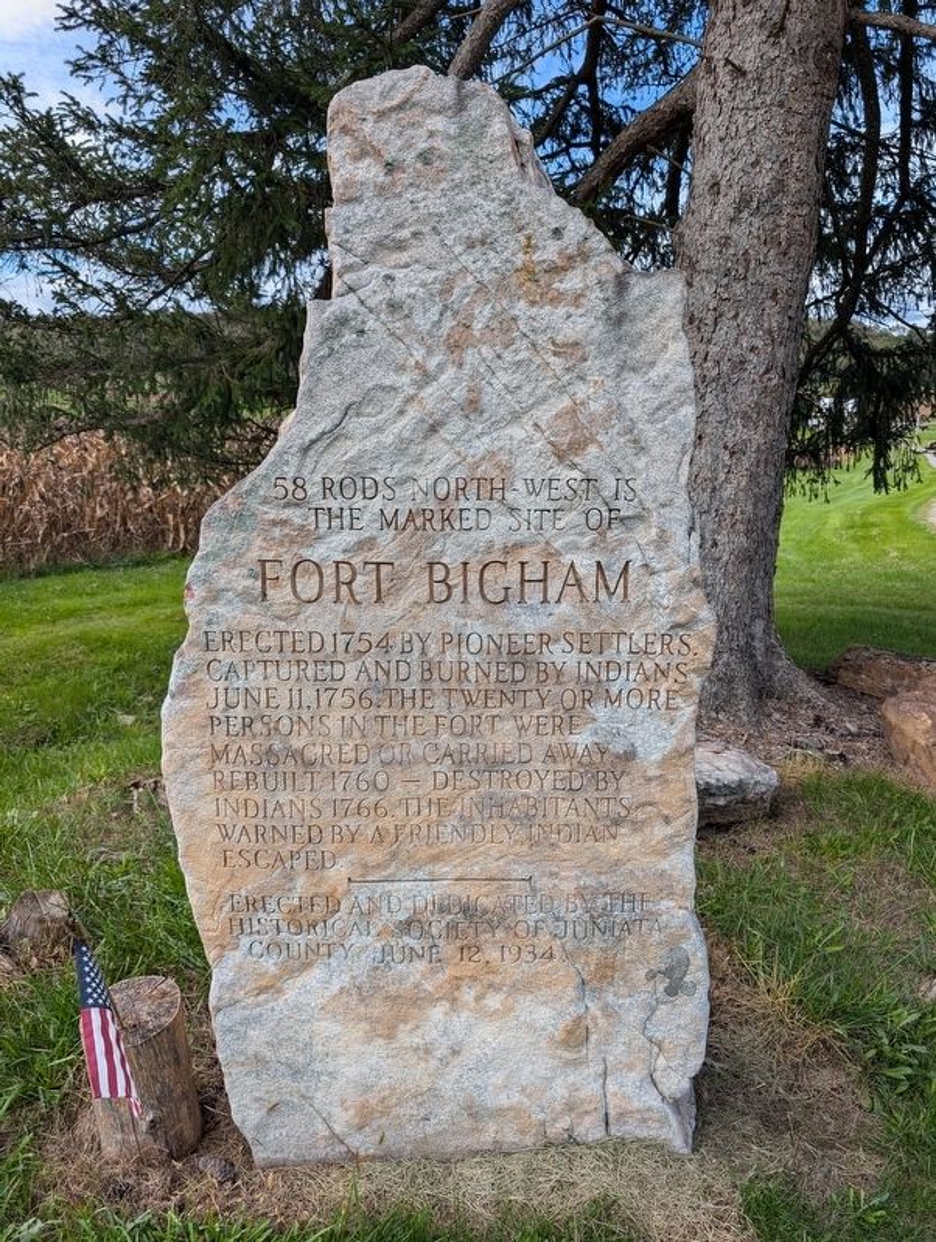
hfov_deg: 57.0
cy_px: 621
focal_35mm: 24
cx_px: 468
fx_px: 863
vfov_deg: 71.5
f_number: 1.68
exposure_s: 1/336
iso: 11
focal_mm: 6.9
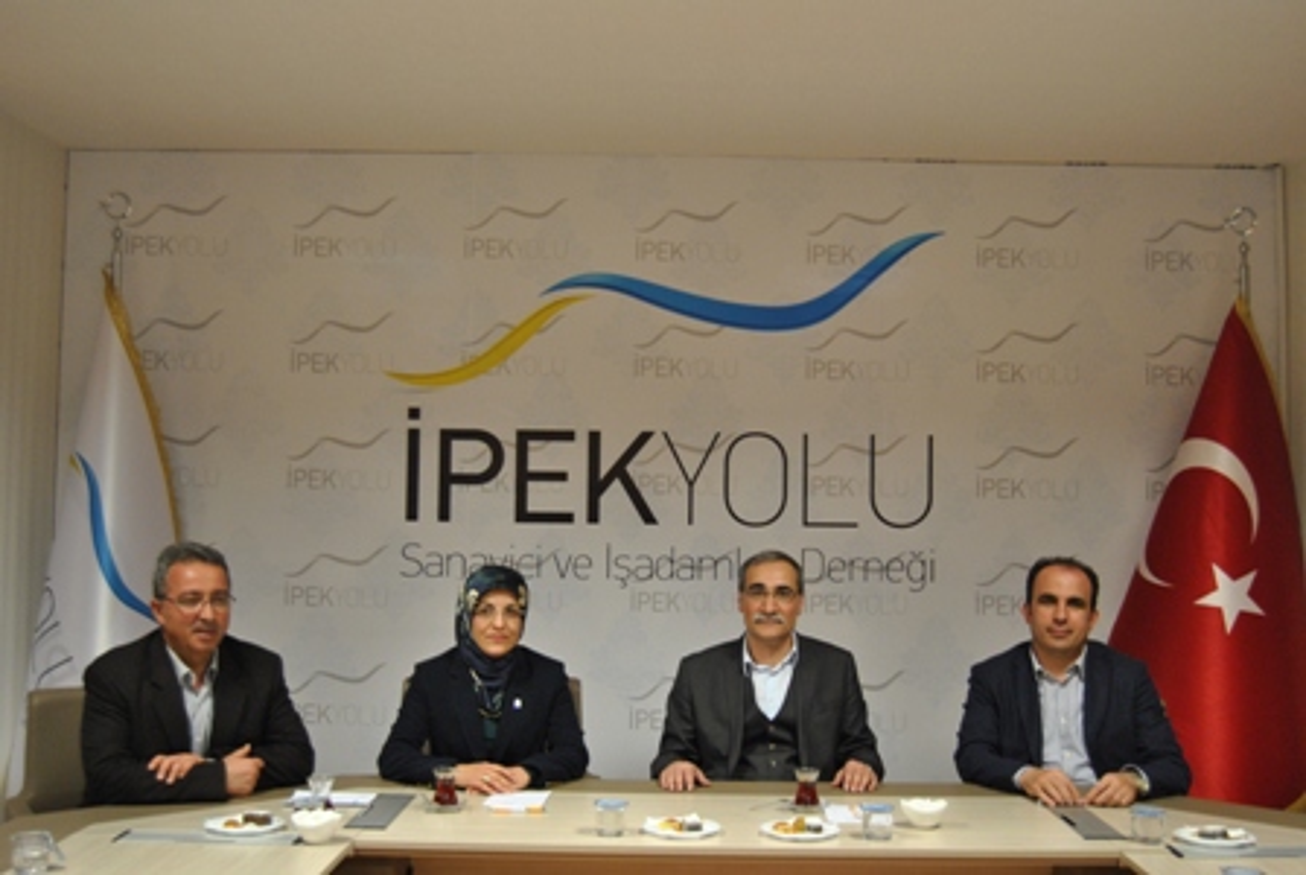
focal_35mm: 39
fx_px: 1417
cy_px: 438
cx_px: 653
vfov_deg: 34.3
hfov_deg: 49.5
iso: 720
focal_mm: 26
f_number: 4
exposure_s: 1/30
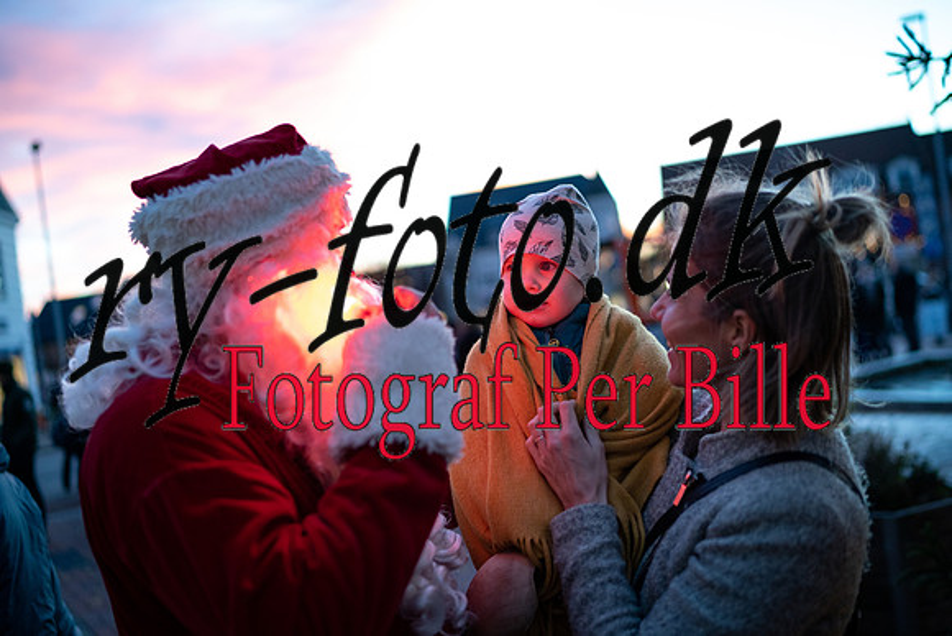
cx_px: 476
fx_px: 926
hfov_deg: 54.4
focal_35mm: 35
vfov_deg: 37.9
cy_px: 318
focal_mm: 35
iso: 1600
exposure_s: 1/500
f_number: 1.4
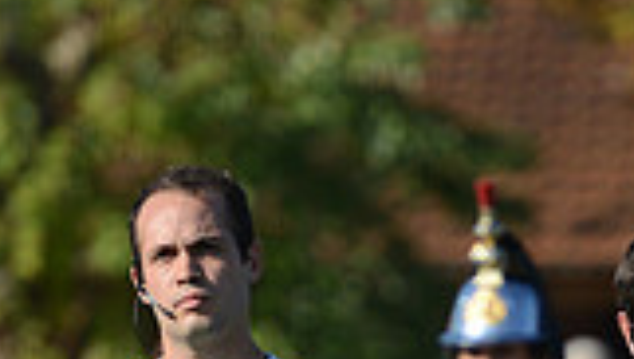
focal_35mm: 1019
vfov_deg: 1.2
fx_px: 17150
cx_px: 638
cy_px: 732
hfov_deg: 2.1
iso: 400
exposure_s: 1/2000
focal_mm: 270
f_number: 4
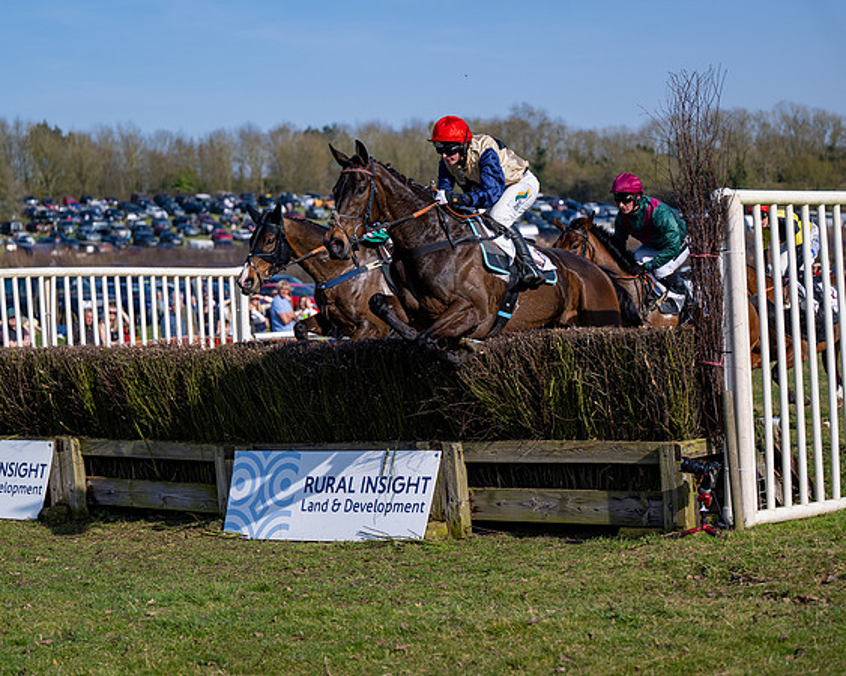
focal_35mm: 79
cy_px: 338
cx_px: 461
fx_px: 1975
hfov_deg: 24.2
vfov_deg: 19.4
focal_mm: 70
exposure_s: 1/2500
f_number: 2.8
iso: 100
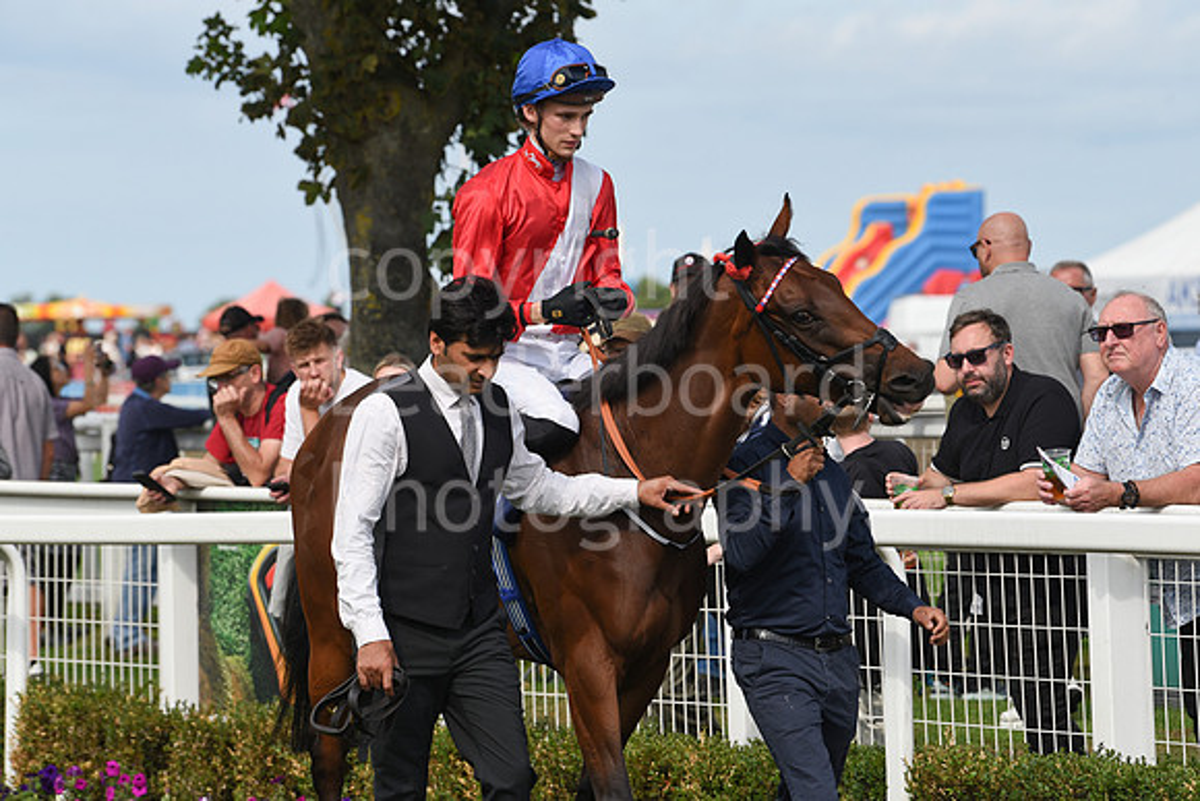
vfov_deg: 6.9
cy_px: 400
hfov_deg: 10.3
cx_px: 600
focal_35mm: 200
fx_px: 6668
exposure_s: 1/1600
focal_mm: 200
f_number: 6.3
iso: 400
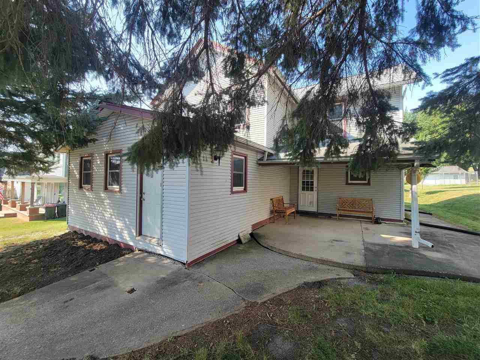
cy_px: 180
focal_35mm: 13
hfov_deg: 106.2
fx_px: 180
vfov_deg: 89.9
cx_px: 240
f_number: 2.2
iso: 50
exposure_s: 1/310
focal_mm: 2.2
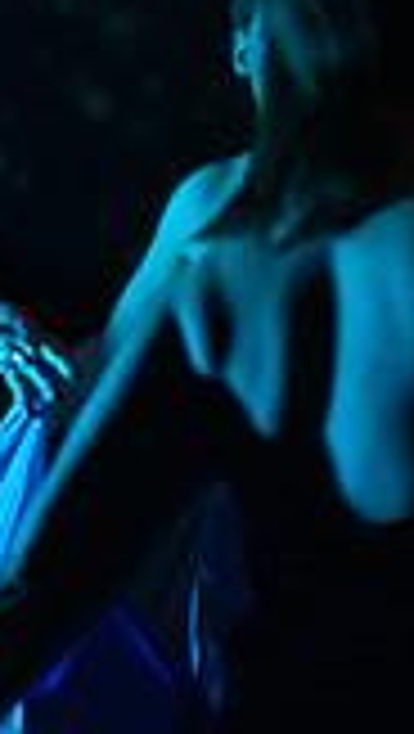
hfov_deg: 3.2
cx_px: -684
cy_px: 164
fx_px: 7397
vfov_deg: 5.7
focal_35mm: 380
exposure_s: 1/160
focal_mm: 102
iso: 1250
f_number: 3.5
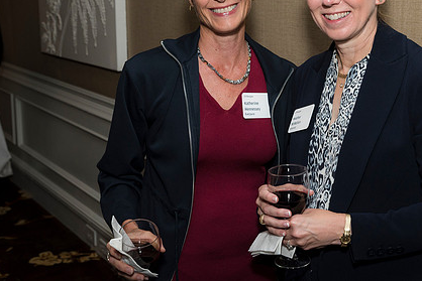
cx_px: 290
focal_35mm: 50
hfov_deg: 39.0
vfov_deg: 26.8
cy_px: 87
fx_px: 586
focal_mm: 36
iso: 800
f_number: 5.6
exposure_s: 1/125
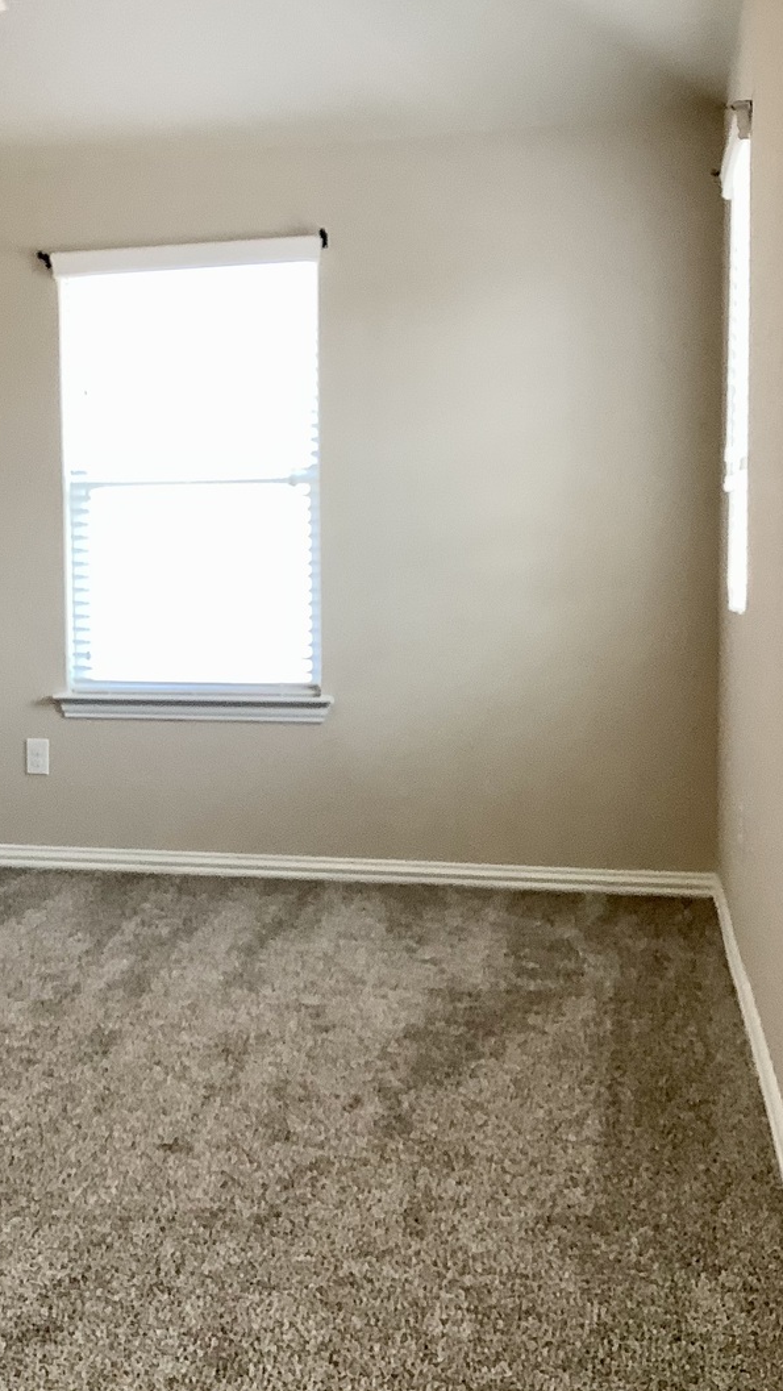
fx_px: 1697
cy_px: 688
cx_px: 112
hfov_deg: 25.4
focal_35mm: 46
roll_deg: +0.9
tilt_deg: -4.0
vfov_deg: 44.6
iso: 80
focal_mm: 3.3
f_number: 2.4
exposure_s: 1/60
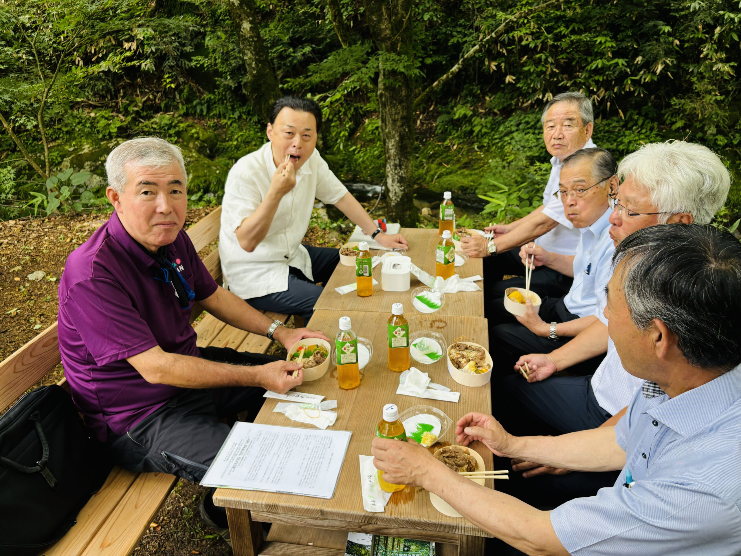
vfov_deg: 53.1
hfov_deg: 67.3
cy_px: 278
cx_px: 370
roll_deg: -0.3
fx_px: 557
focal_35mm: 26
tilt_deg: -26.7
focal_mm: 5.96
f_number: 1.6
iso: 50
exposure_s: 1/121
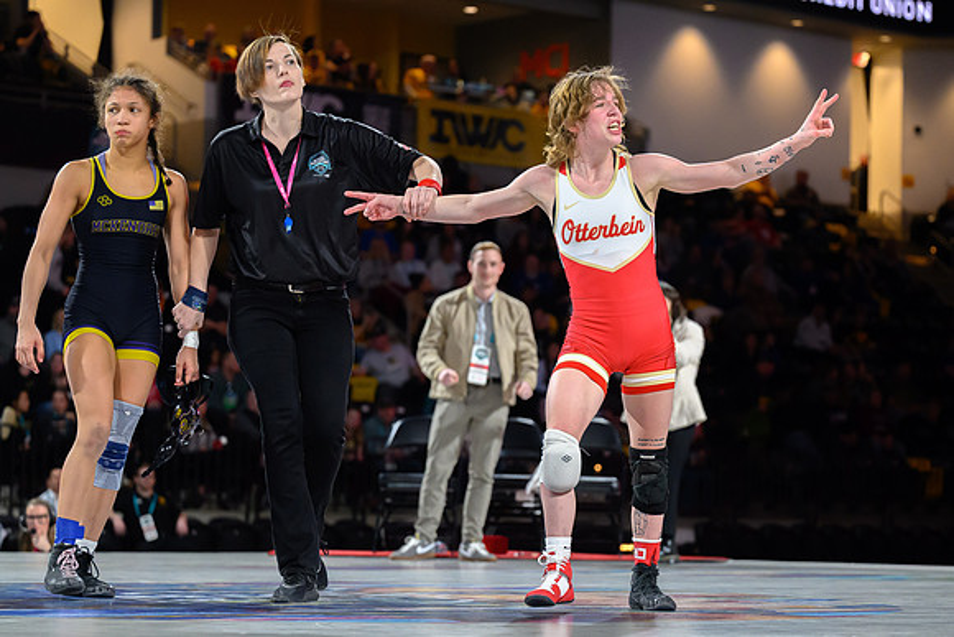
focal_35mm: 106
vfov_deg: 12.9
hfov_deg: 19.2
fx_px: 2812
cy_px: 348
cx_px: 563
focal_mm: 77
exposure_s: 1/800
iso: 4500
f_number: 2.8
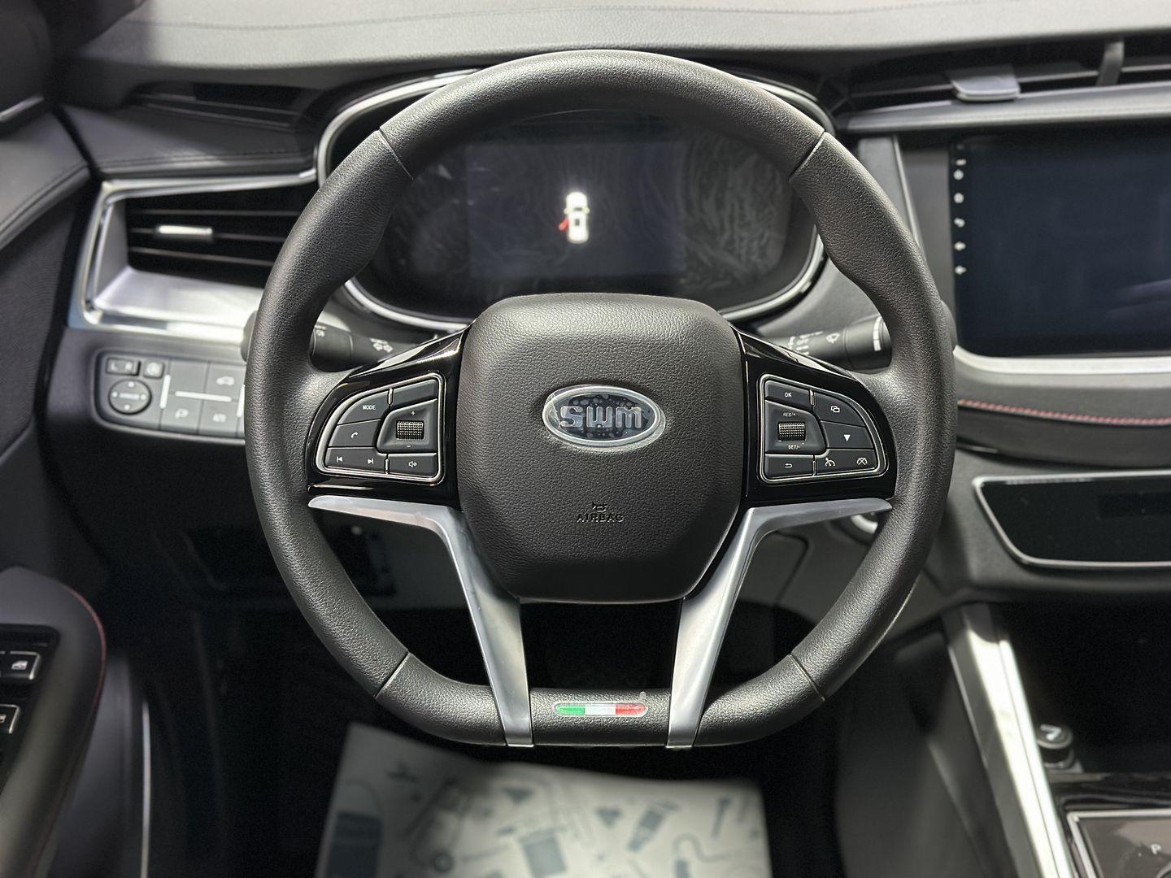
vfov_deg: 30.3
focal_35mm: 48
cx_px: 586
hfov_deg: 39.7
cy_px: 439
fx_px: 1624
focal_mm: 6.86
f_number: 1.78
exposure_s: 1/33
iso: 640
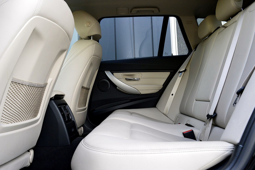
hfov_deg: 61.9
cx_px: 128
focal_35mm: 30
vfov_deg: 43.6
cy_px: 85
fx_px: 213
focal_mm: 20
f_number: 8
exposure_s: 1/60
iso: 800
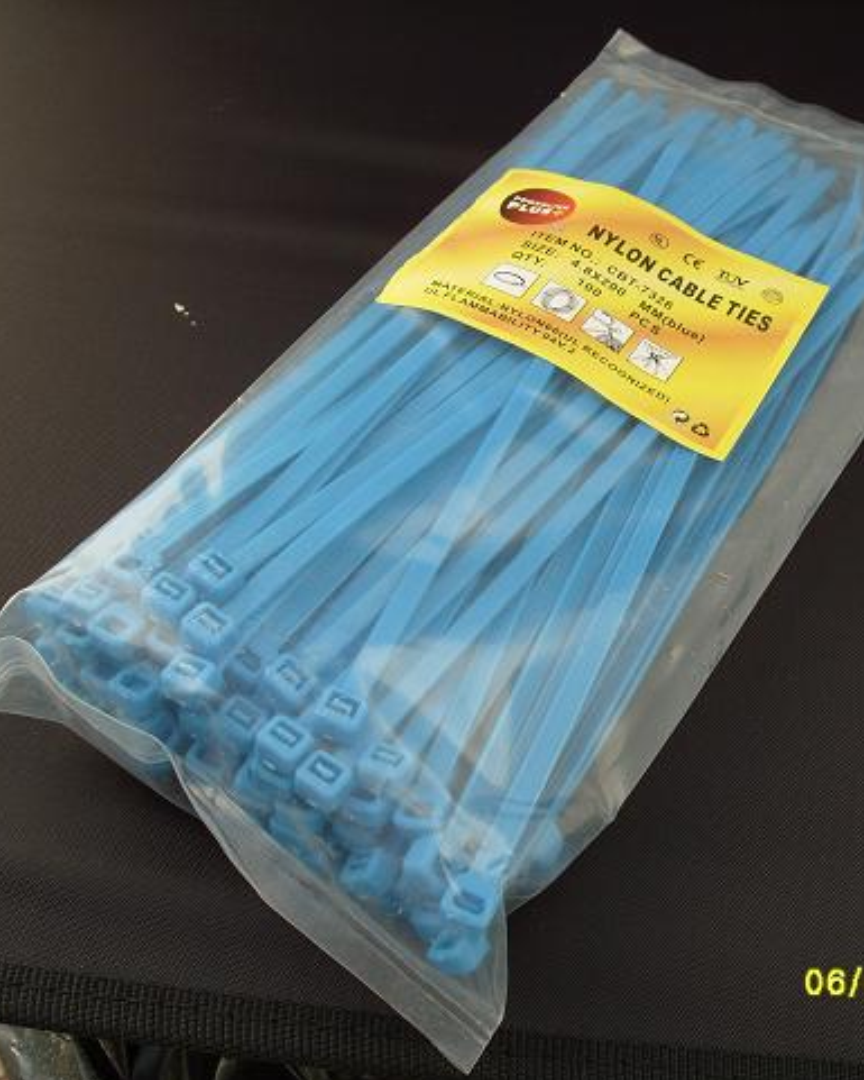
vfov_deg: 40.3
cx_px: 485
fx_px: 1470
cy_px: 543
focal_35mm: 46
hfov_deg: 32.7
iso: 80
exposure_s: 1/250
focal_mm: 7.8
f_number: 5.3
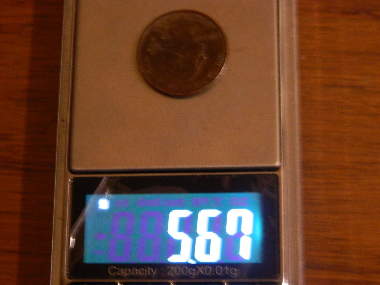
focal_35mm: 84
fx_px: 922
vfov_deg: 17.6
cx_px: 190
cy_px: 142
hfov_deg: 23.3
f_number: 4.2
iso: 400
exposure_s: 1/2.5
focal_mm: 15.1
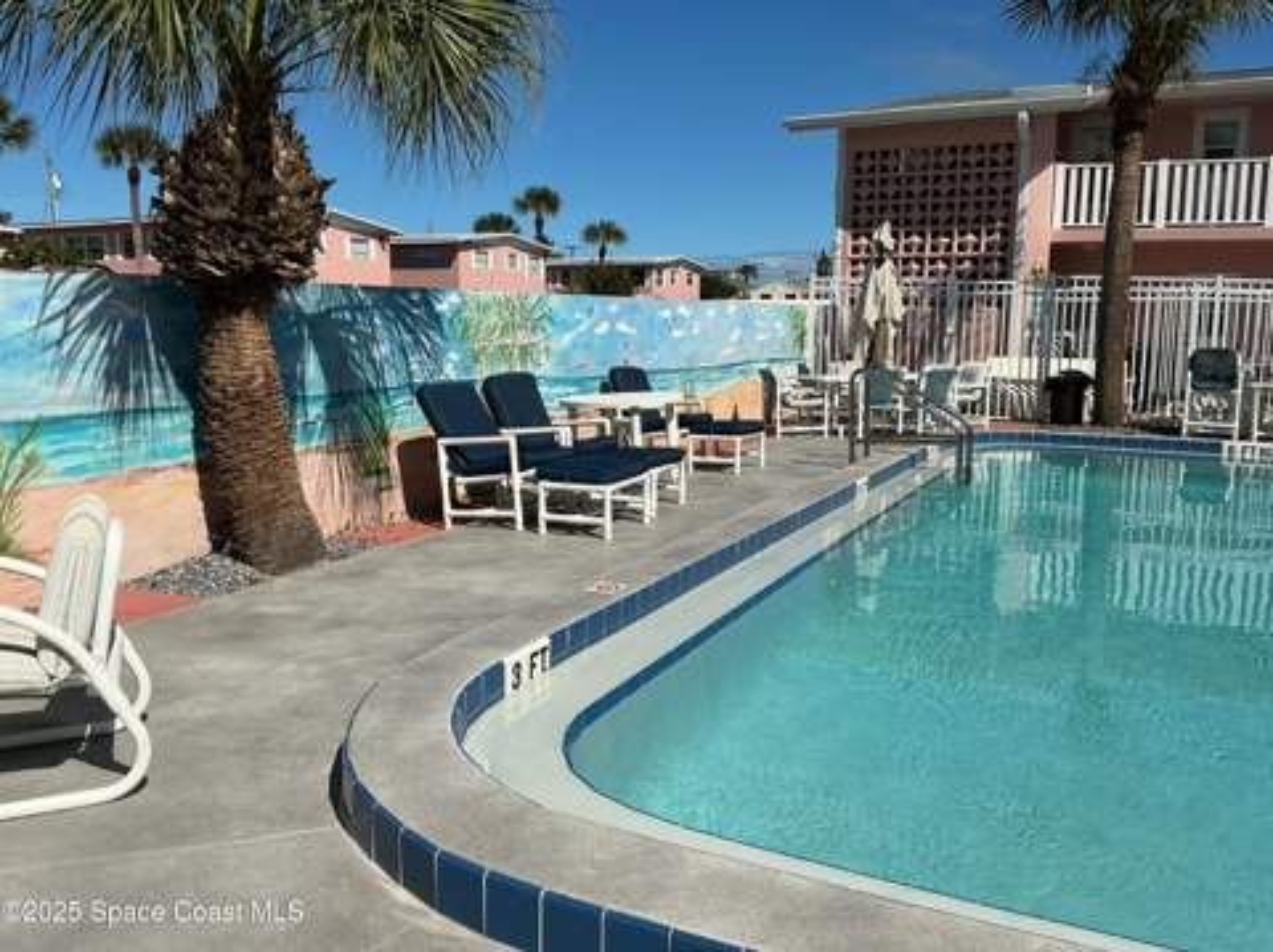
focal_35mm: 29
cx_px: 636
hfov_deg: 61.7
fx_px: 1065
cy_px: 476
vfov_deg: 48.2
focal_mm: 3
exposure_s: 1/4065
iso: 25
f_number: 1.8
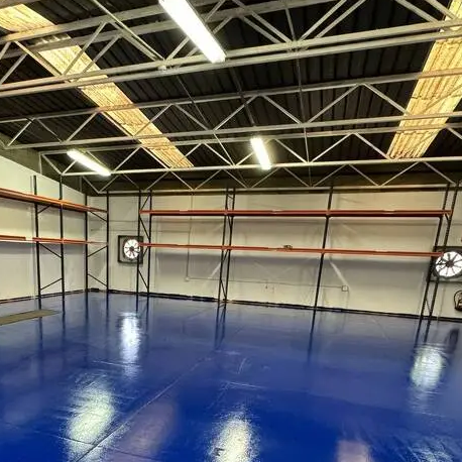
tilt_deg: -15.2
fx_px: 408
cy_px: 356
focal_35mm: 27
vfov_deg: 55.7
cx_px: 159
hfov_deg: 57.9
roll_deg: -2.4
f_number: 2.2
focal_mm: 2.22
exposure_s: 1/50
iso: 640
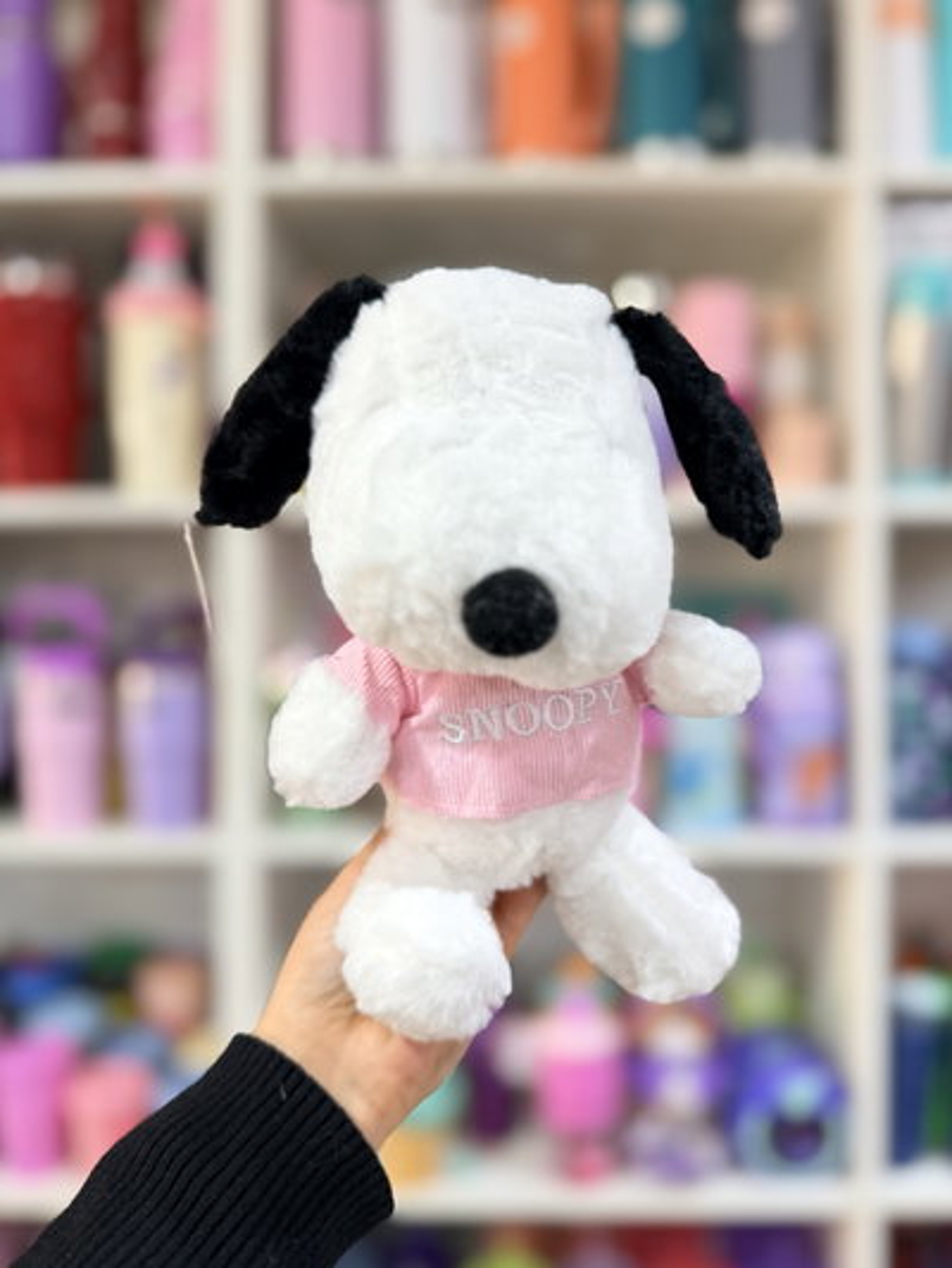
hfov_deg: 56.8
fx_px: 880
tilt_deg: -0.6
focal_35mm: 24
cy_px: 634
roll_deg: +0.0
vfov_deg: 71.6
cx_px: 476
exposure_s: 1/50
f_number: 1.78
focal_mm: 6.76
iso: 160
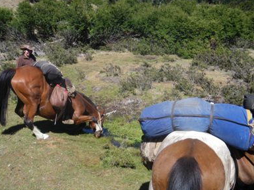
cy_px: 96
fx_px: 301
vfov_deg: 35.1
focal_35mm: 41
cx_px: 110
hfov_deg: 45.7
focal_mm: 6.3
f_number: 3.5
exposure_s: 1/400
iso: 64
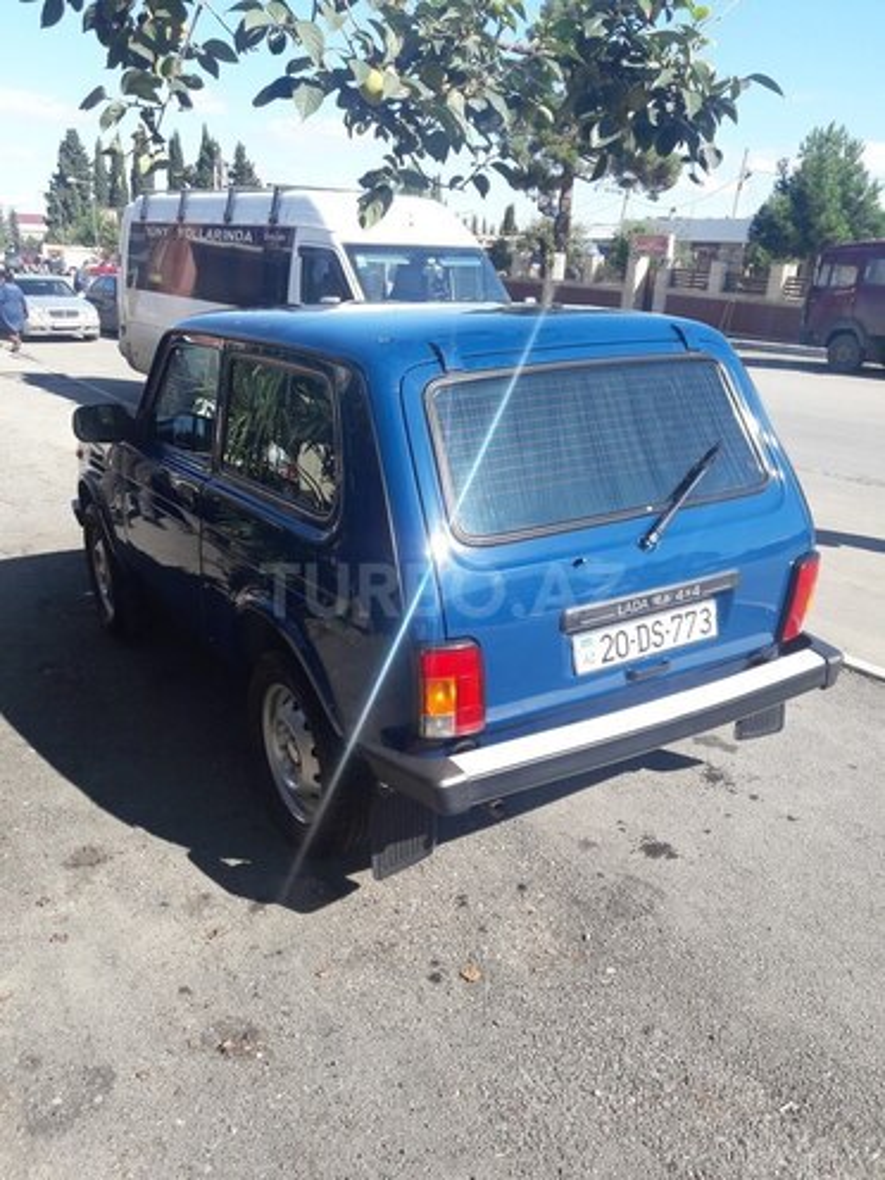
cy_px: 590
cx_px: 442
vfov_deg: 63.4
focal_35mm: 28
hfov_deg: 49.7
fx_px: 954
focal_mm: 3.7
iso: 40
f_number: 1.9
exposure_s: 1/747
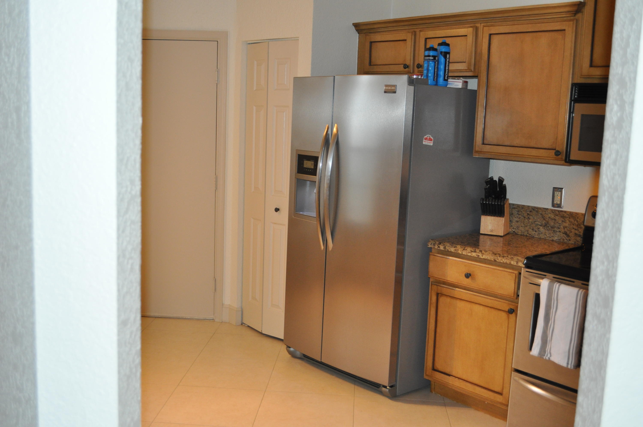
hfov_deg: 49.6
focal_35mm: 39
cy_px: 214
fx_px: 696
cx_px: 322
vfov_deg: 34.1
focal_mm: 26
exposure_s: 1/60
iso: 800
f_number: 4.2
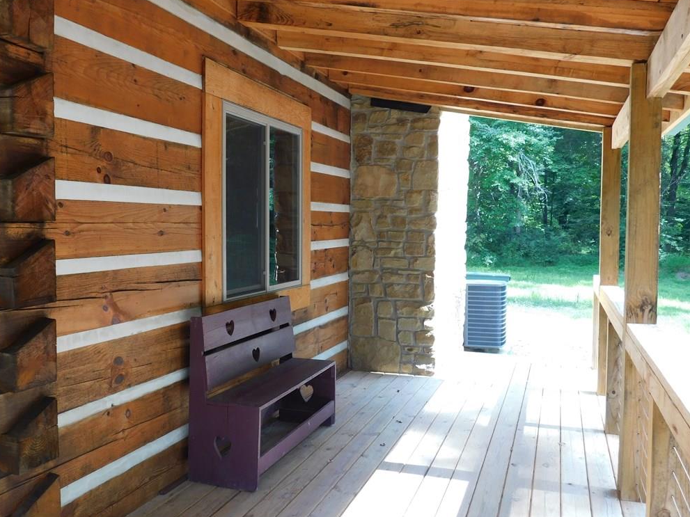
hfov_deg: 58.3
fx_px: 618
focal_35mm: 31
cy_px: 257
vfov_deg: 45.4
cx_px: 336
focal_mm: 5.3
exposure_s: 1/80
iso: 125
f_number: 3.2
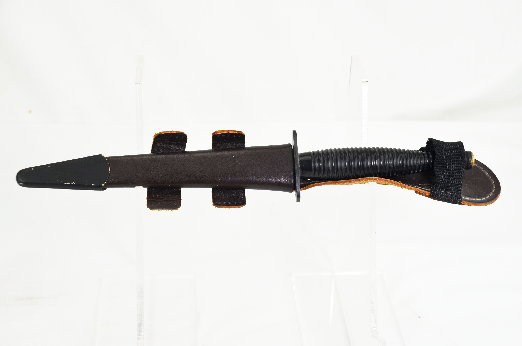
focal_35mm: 60
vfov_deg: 22.5
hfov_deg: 33.5
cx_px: 261
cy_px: 173
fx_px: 868
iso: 200
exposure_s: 1/160
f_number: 6.3
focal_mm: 40
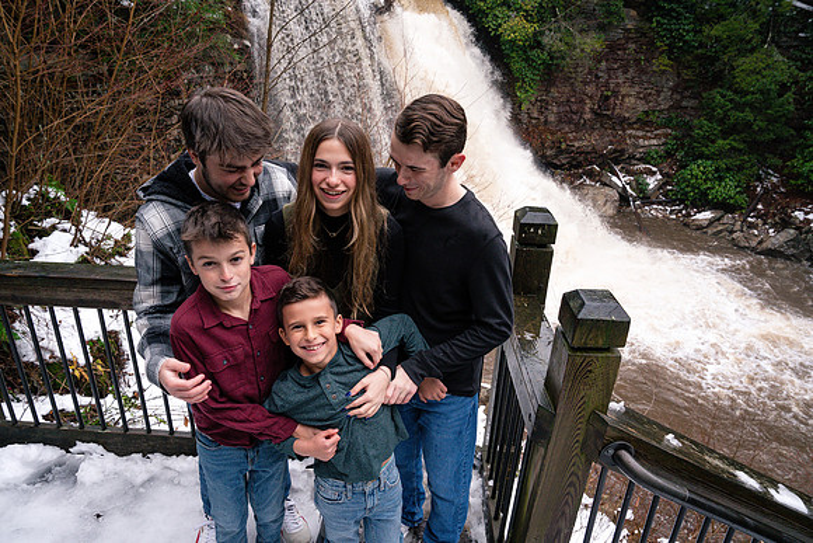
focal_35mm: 24
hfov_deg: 73.7
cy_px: 272
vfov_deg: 53.2
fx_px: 542
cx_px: 406
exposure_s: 1/160
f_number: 7.1
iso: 1000
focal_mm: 24
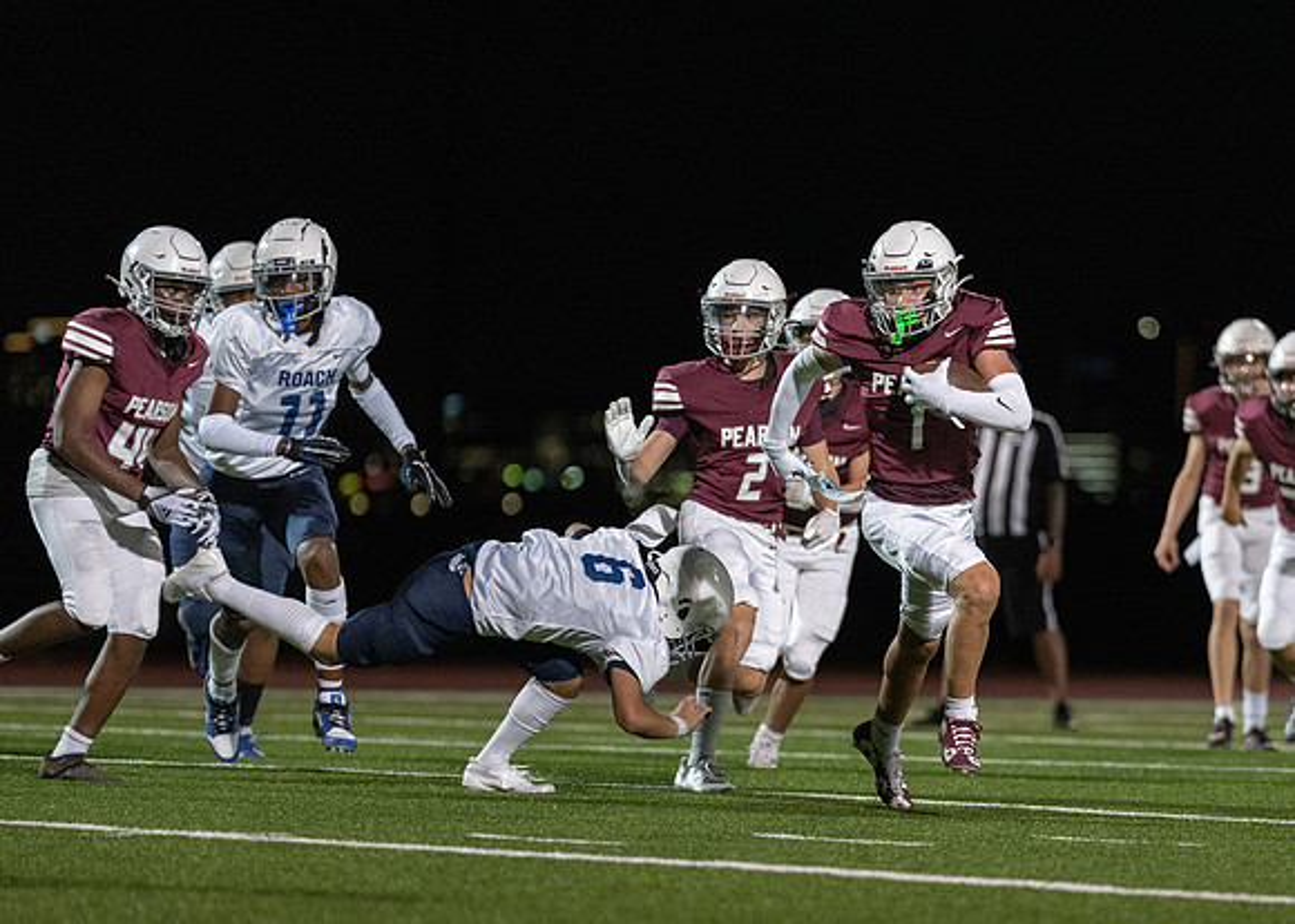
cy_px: 592
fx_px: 10358
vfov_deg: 5.1
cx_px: 875
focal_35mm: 282
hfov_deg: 7.2
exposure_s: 1/1000
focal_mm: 200
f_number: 2.8
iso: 4000
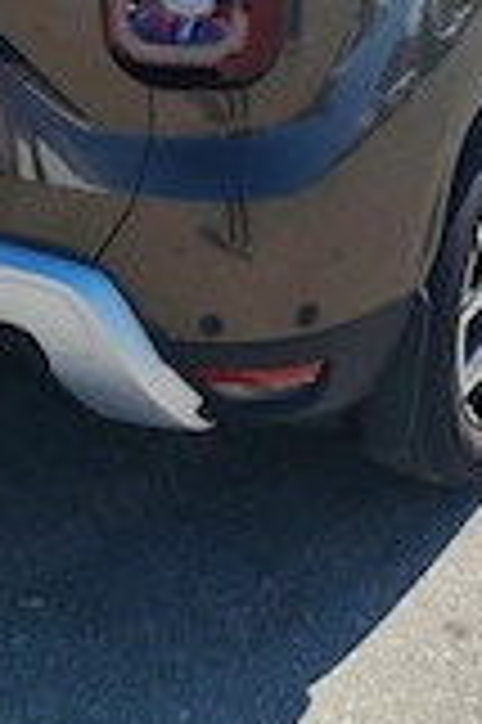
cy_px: -76
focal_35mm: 62
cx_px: 243
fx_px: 1248
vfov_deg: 29.2
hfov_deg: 21.9
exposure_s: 1/1774
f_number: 1.75
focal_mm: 5.25
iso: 100
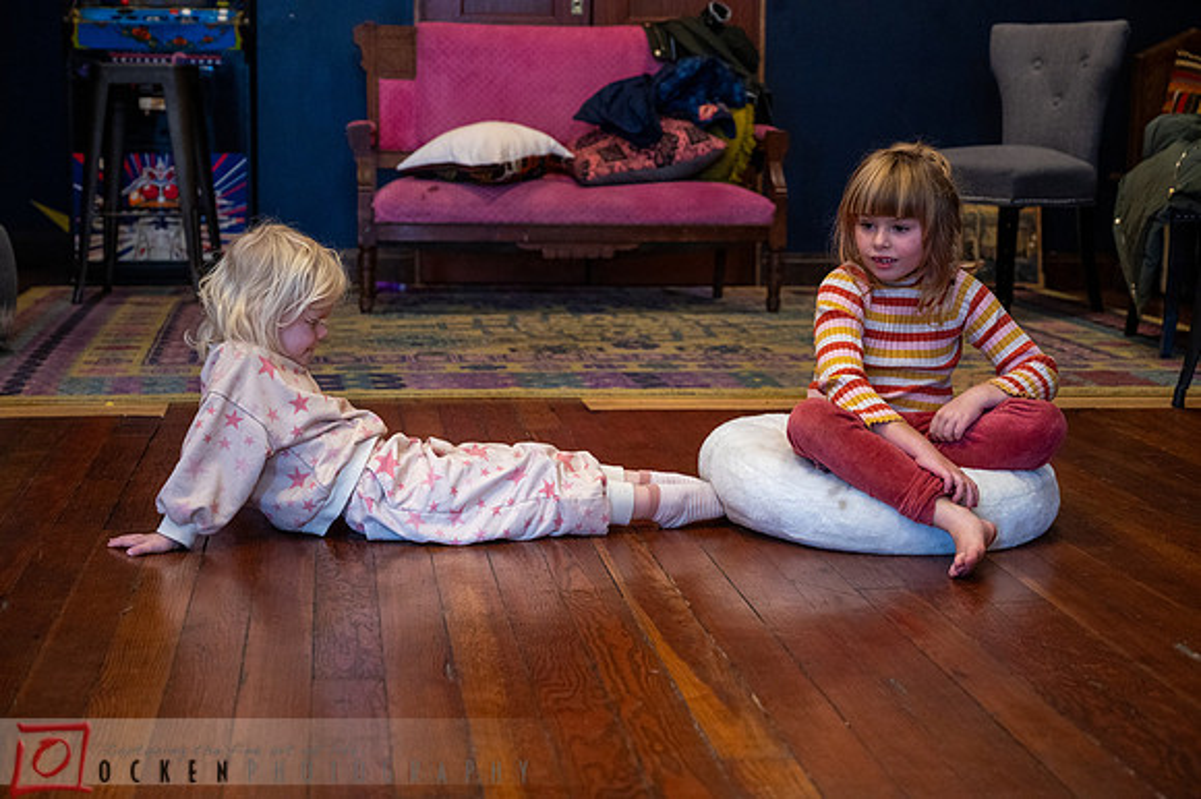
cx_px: 600
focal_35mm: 58
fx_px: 1934
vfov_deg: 23.4
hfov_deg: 34.5
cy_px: 400
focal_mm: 58
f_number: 4
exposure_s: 1/125
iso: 3200
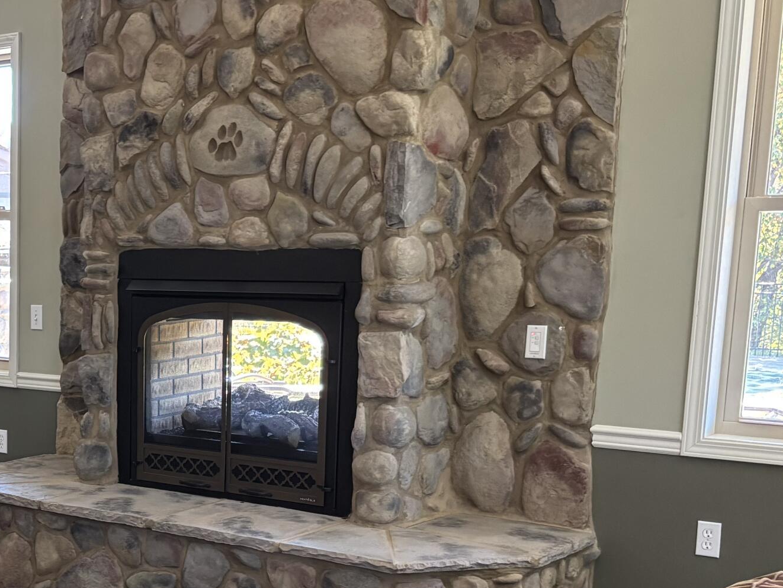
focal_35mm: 59
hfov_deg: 30.3
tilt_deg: -10.0
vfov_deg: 24.5
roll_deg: -0.1
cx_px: -8
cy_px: 458
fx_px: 1335
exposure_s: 1/60
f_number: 1.6
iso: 250
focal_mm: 5.96
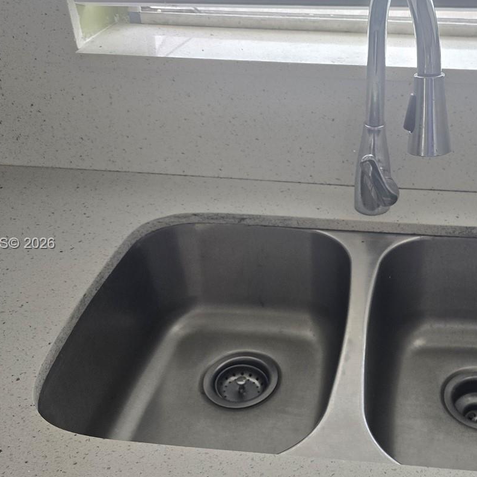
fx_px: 639
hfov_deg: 40.0
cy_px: 244
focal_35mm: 41
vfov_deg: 40.9
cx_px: 349
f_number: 1.7
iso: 200
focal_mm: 6.3
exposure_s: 1/120
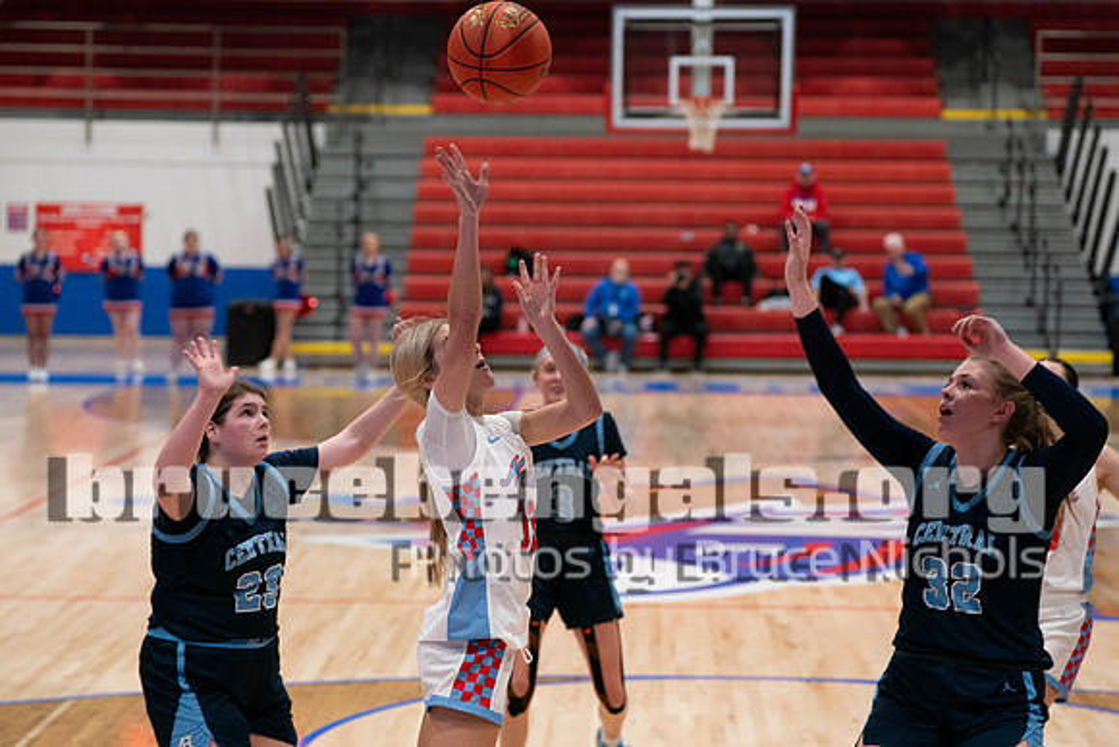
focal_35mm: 90
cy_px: 374
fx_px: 2791
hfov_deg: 22.7
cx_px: 560
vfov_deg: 15.2
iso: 3200
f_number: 2.8
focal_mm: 86
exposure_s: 1/1000
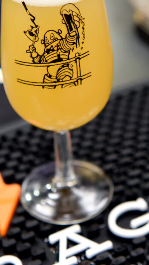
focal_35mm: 95
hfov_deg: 12.8
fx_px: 666
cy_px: 115
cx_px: 64
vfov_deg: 22.4
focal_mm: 55
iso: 2000
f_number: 4.5
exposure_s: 1/80
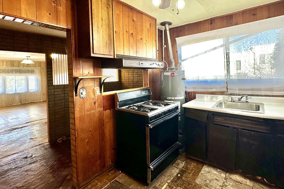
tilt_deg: -0.7
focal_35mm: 18
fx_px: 142
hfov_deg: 89.6
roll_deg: +1.5
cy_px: 77
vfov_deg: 66.8
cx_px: 158
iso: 100
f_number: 2.2
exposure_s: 1/120
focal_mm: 2.22
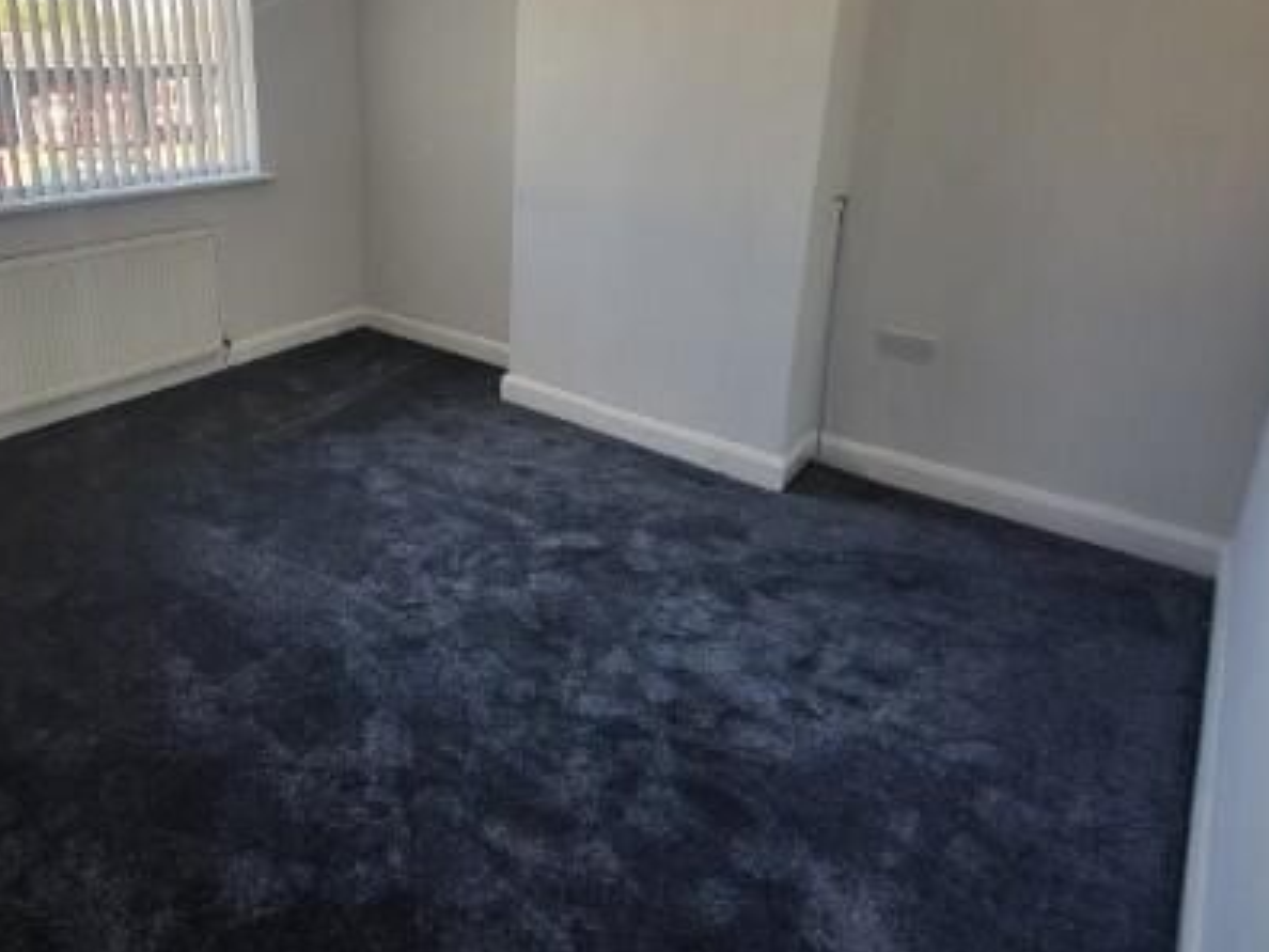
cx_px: 381
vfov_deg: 61.3
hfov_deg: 75.4
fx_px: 770
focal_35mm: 21
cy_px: 288
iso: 64
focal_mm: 1.74
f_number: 2.2
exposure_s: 1/50
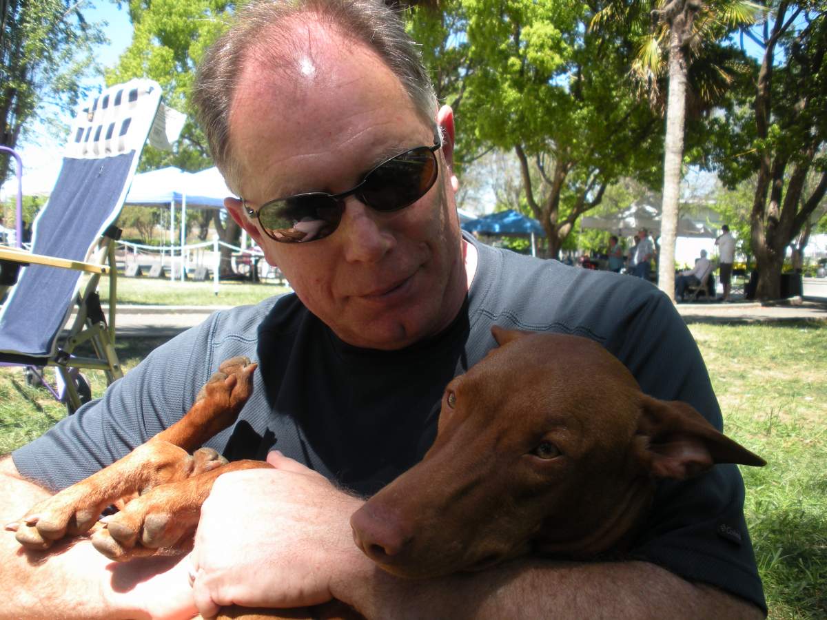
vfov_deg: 40.7
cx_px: 414
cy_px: 310
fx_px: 836
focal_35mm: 35
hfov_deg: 52.6
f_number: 3.5
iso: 64
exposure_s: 1/177
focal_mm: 6.3
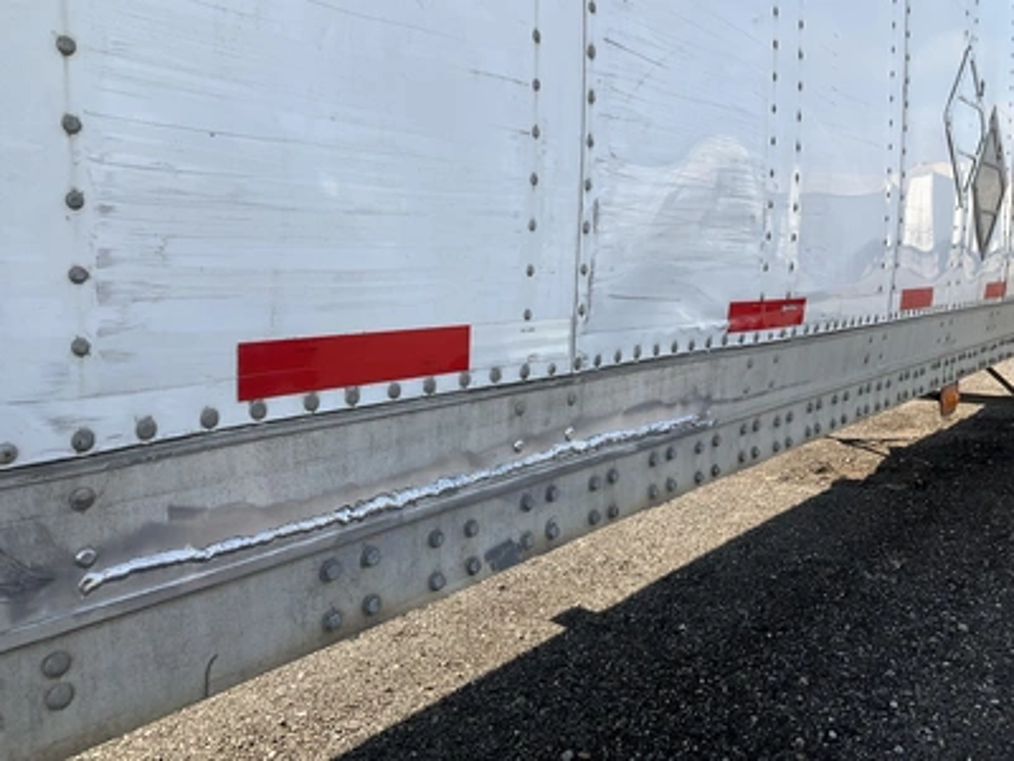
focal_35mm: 29
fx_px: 849
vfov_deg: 48.2
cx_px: 507
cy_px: 380
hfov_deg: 61.7
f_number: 1.8
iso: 25
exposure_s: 1/739
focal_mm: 3
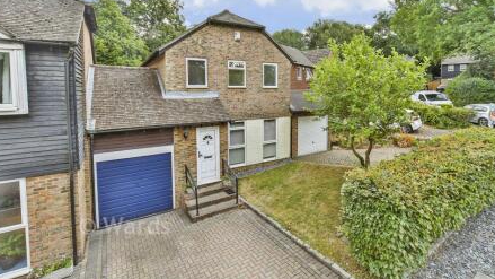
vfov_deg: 63.0
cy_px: 103
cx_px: 253
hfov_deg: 95.9
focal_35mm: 17
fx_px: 223
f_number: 8
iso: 400
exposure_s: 1/250
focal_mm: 10
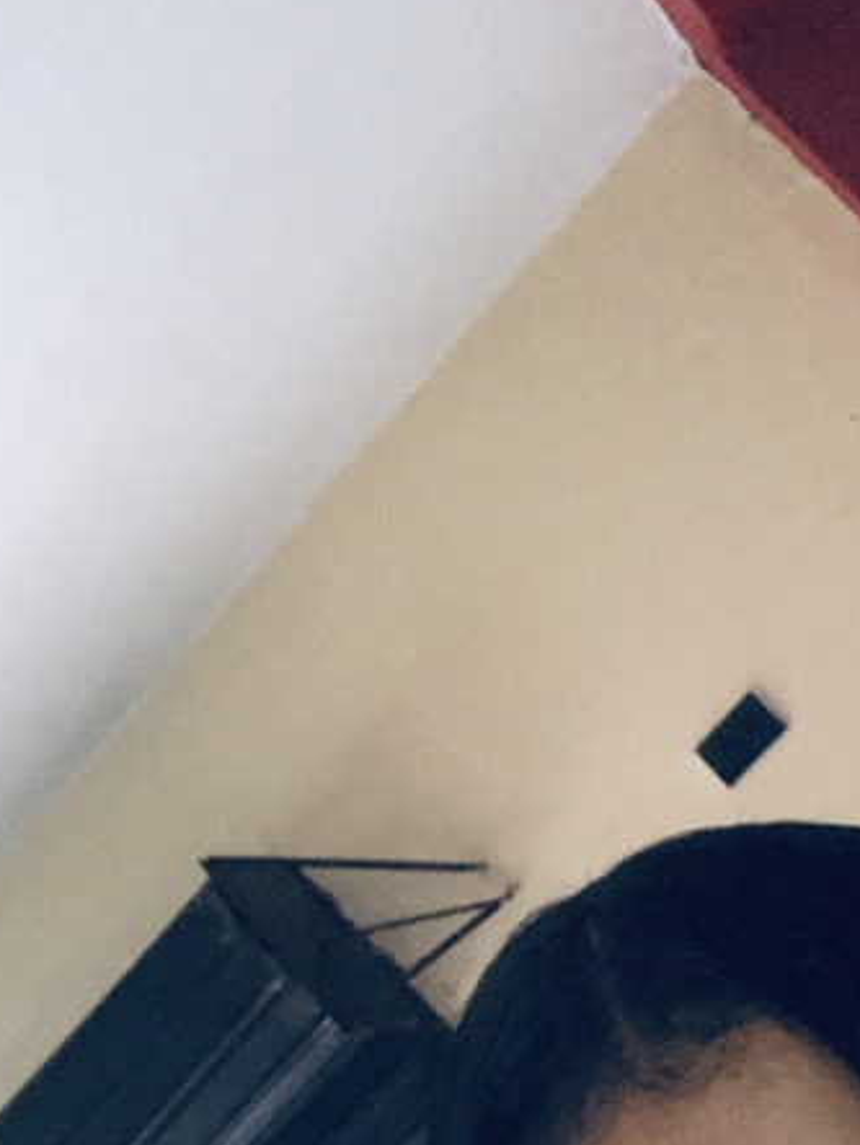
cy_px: 1269
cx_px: 789
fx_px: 2448
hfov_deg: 19.5
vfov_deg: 24.5
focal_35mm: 74
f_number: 2.2
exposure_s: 1/40
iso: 400
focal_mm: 2.87
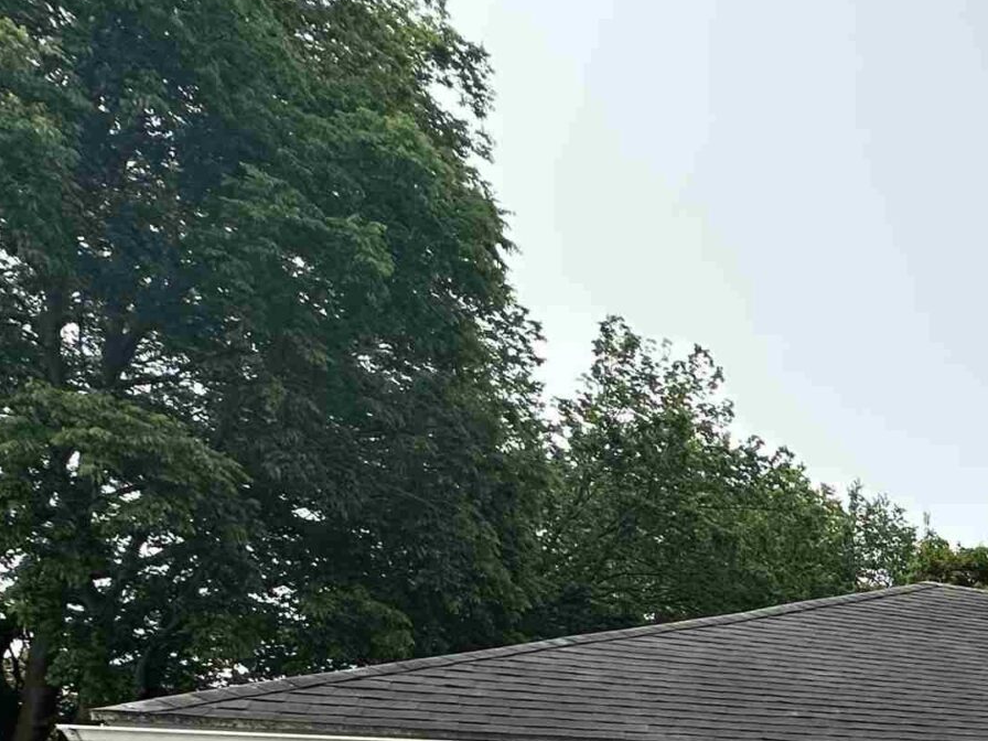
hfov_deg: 31.3
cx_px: 1385
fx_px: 1142
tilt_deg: -3.2
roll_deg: +1.9
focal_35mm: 40
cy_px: 1011
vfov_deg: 28.2
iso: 50
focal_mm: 2.22
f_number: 2.2
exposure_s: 1/972
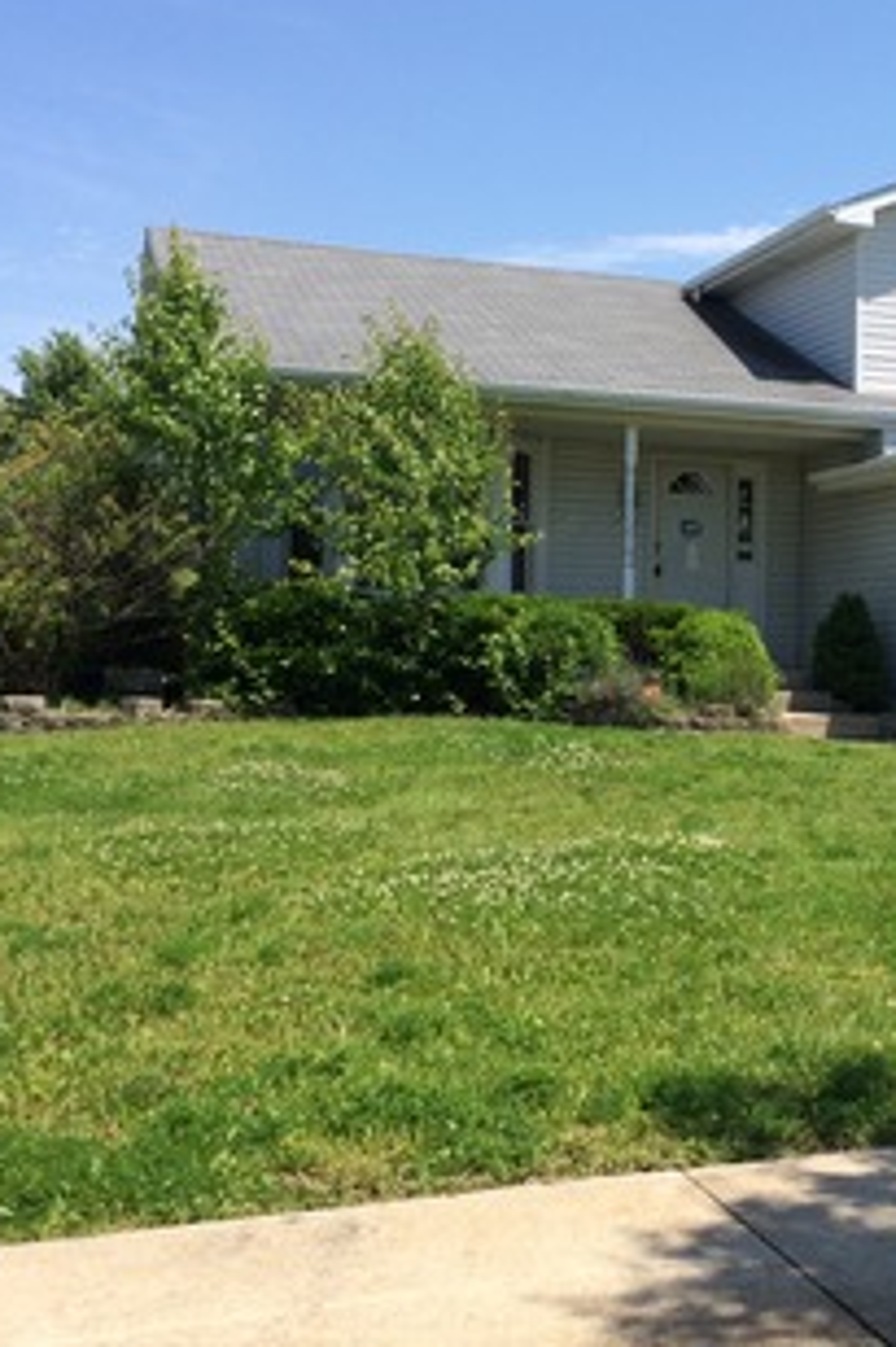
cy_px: 577
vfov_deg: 41.8
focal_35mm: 47
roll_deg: -0.4
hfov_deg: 27.8
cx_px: 765
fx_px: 1757
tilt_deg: +1.7
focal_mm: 4.15
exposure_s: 1/1866
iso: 32
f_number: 2.2
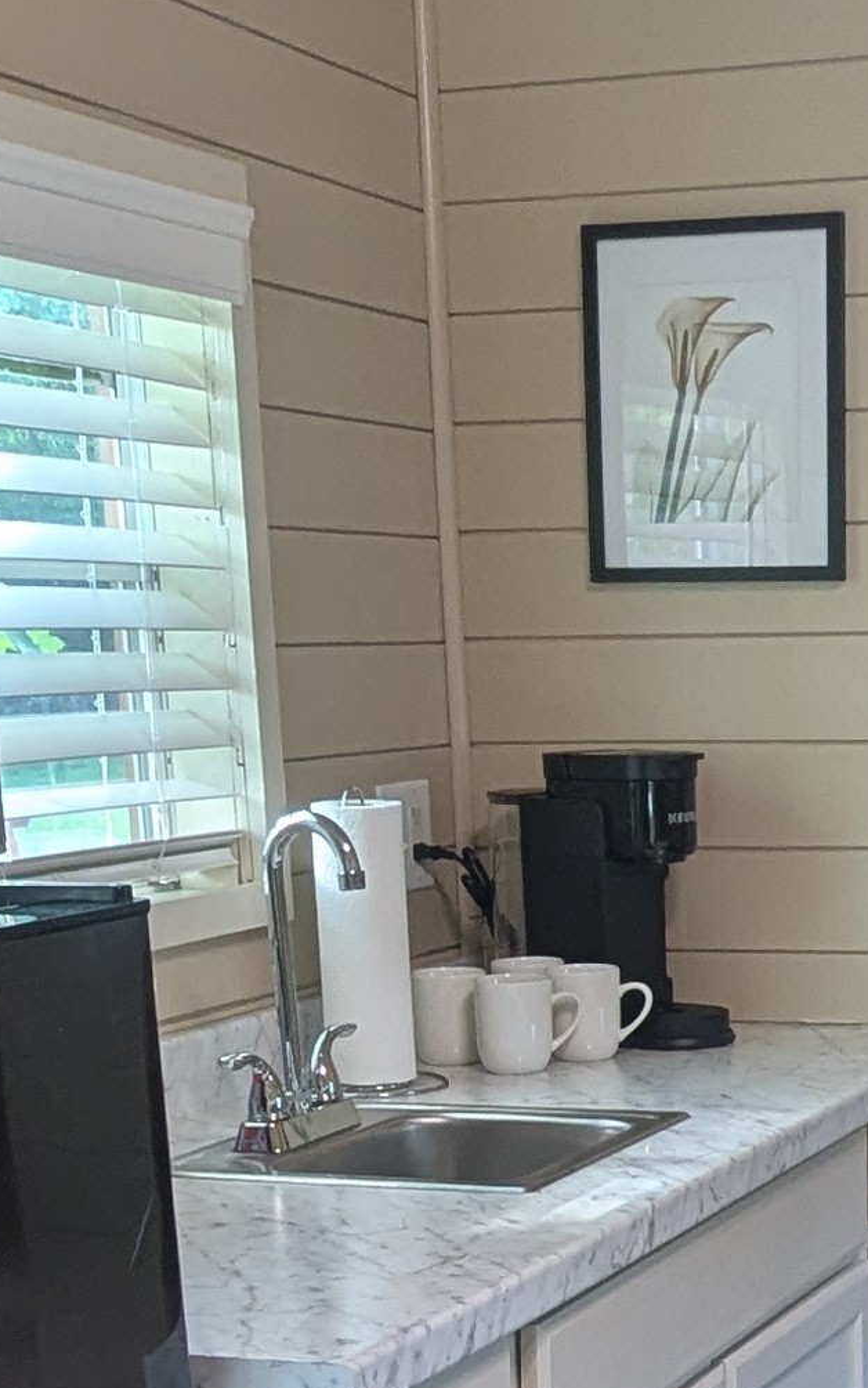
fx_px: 2610
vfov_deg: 28.2
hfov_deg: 18.5
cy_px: 1342
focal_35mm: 69
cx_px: 831
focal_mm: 2.35
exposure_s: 1/24
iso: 88
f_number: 2.2
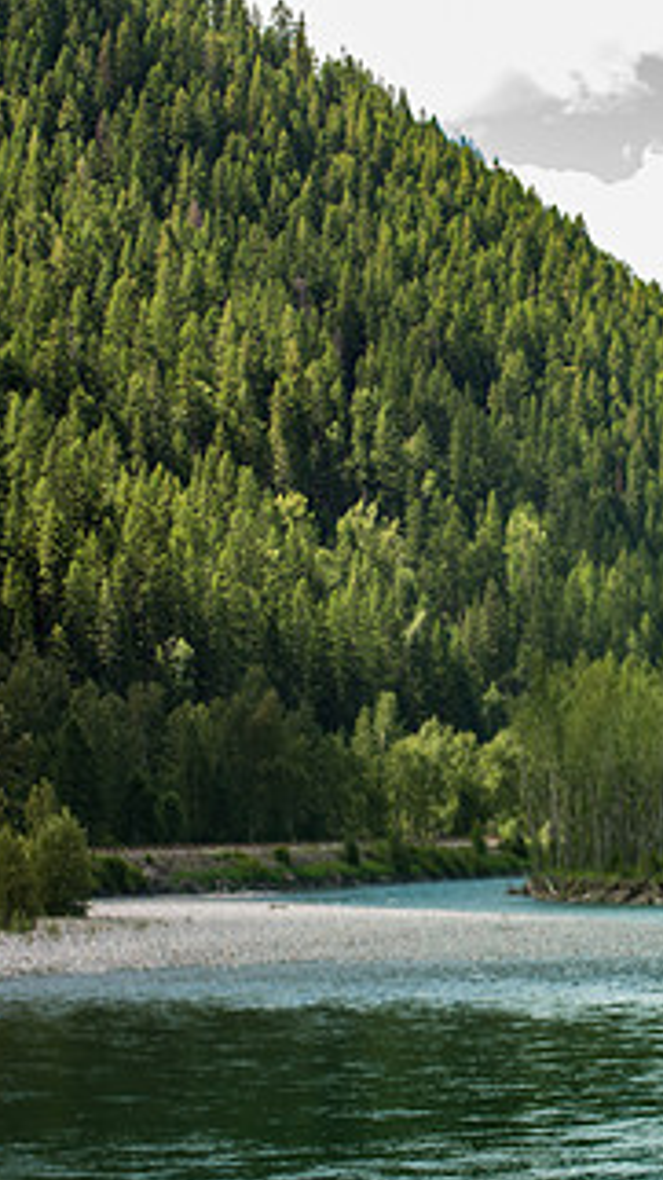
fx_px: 4597
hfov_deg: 8.2
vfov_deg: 14.6
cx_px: 656
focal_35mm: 147
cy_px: 702
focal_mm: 78
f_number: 2.8
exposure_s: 1/250
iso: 100
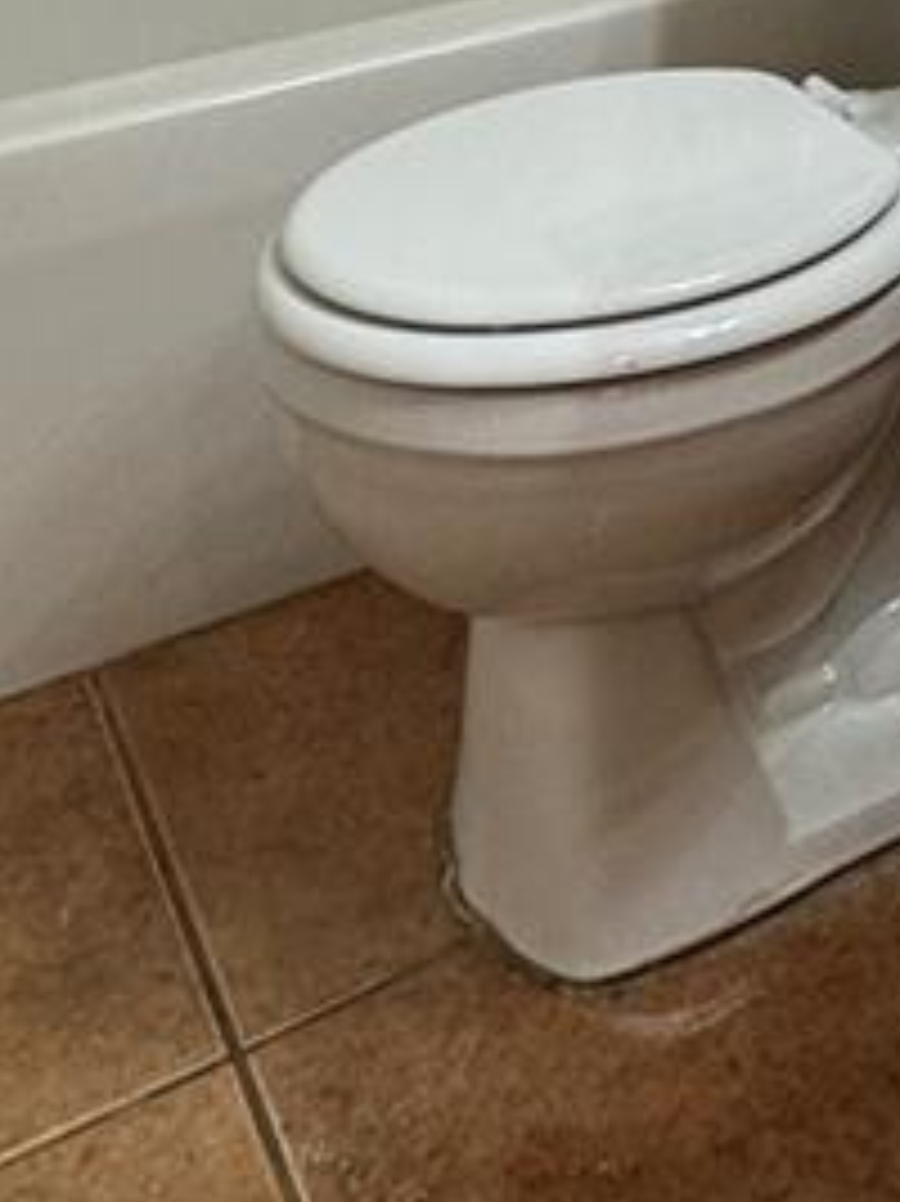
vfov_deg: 23.0
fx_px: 2186
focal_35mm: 63
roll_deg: +0.7
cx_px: 1084
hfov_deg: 21.6
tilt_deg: -1.1
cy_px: -734
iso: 160
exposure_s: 1/120
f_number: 2.2
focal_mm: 2.22
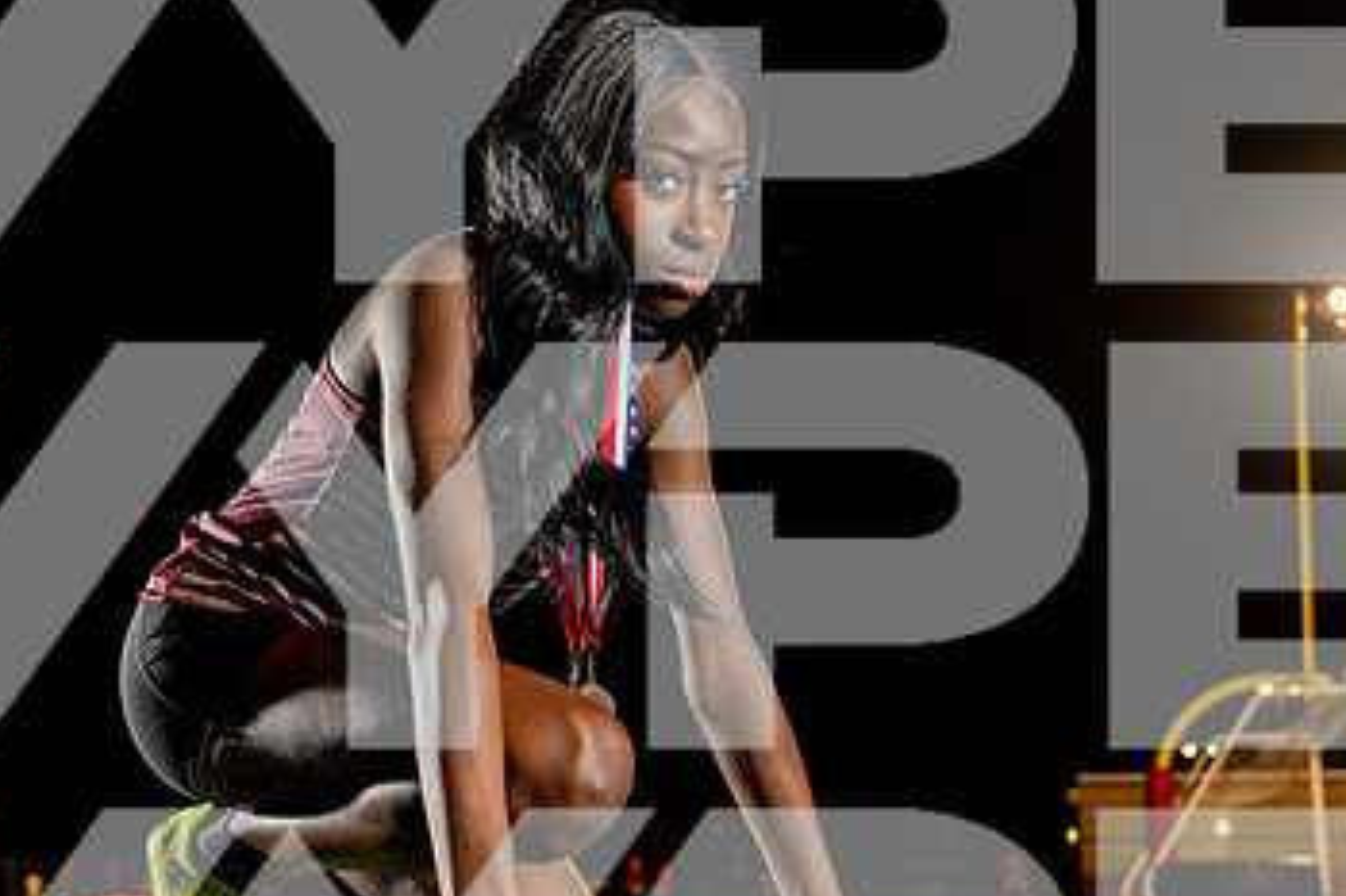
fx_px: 2354
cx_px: 573
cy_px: 548
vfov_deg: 21.5
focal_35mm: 63
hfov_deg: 31.9
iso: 800
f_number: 4
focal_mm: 38
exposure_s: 1/250
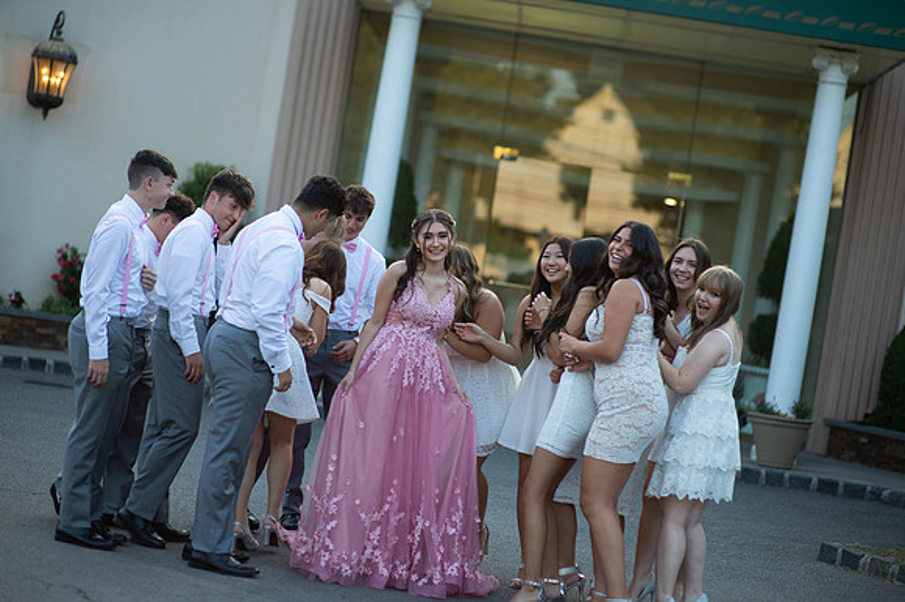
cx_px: 452
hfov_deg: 23.9
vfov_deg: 16.1
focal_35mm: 85
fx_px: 2136
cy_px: 301
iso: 250
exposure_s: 1/1000
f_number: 2
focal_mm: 85
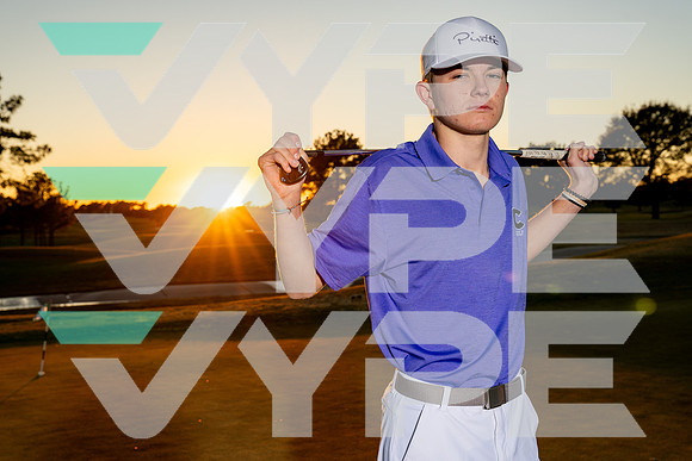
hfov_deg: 42.7
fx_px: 884
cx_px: 346
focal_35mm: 46
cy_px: 230
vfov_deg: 29.3
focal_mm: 46
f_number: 7.1
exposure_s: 1/250
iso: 160
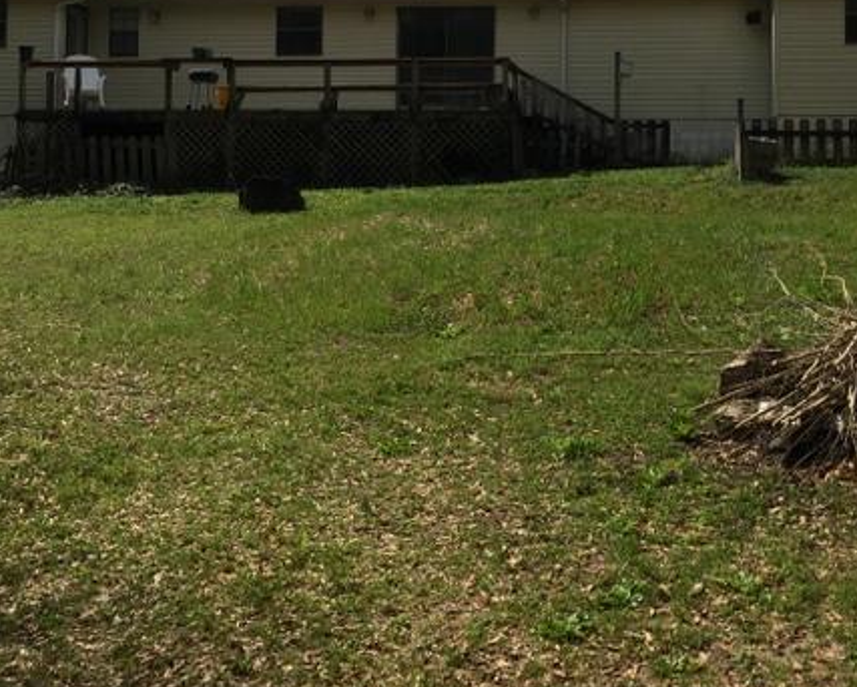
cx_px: 444
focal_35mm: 53
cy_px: 125
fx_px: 1345
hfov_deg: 35.3
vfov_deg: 28.0
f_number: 2.2
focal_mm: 4.15
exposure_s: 1/2475
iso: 32
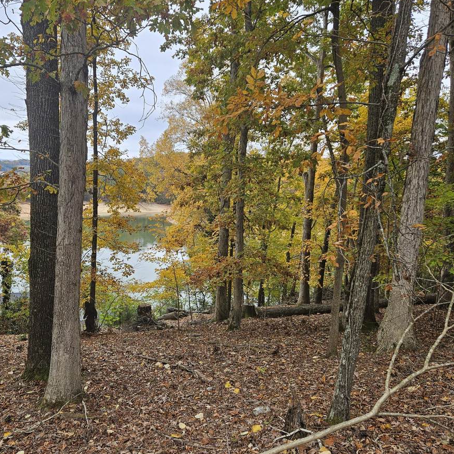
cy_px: 246
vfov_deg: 54.0
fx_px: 445
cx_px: 183
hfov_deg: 53.7
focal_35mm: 30
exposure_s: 1/120
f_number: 1.8
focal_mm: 5.4
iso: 25
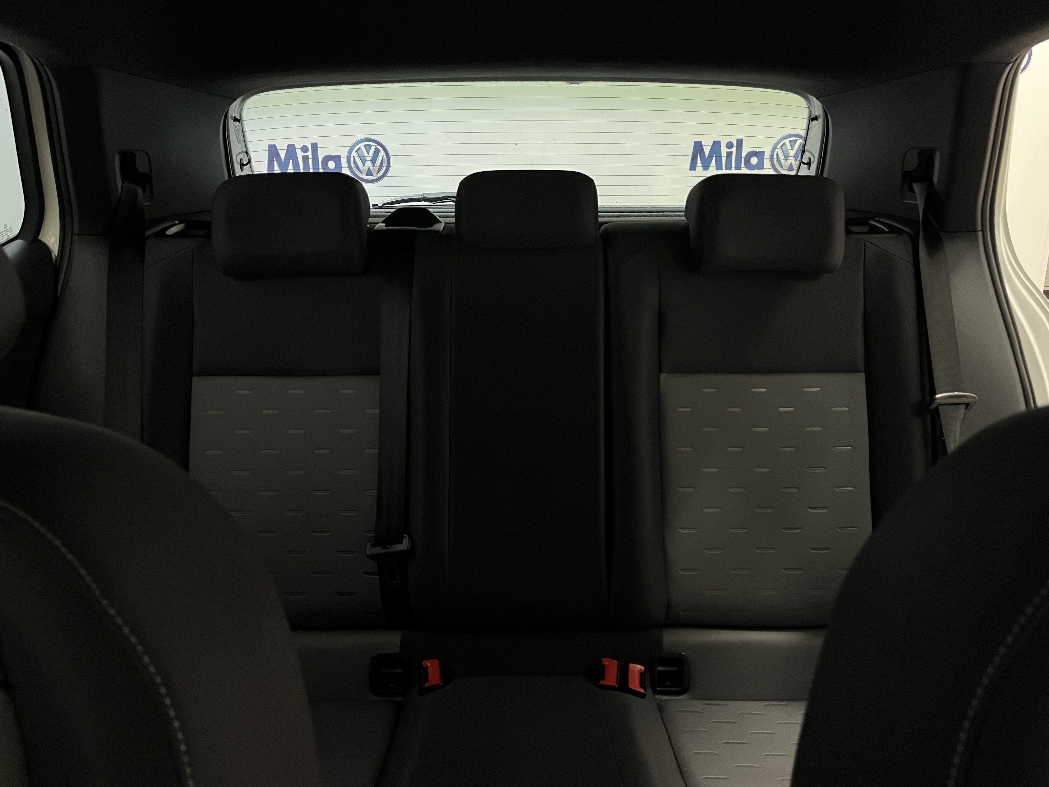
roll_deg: +0.9
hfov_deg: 67.3
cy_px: 394
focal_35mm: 26
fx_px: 788
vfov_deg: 53.1
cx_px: 524
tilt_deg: -16.7
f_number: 1.6
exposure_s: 1/30
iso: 500
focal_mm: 5.1
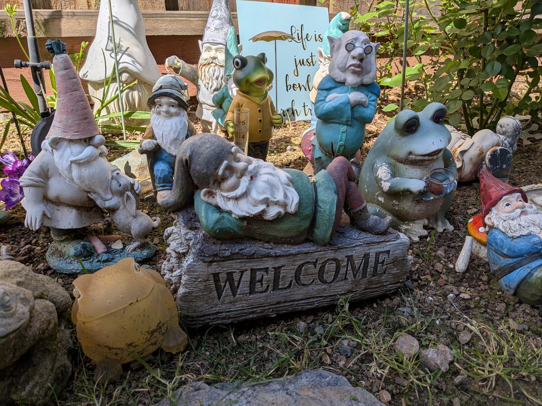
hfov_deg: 71.6
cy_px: 203
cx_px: 271
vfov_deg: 56.8
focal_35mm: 24
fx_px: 376
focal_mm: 4.53
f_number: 1.7
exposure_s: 1/8772
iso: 26
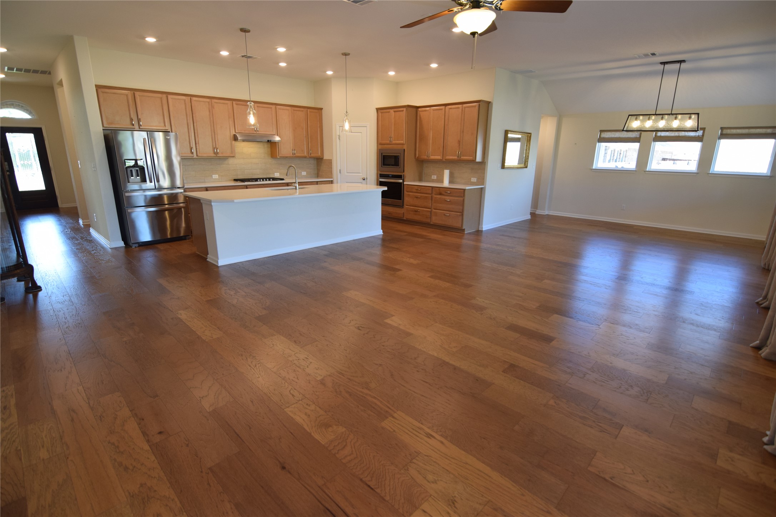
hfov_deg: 95.0
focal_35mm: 16
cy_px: 258
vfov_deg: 72.1
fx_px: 356
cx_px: 388
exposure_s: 1/60
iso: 400
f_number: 4
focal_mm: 11
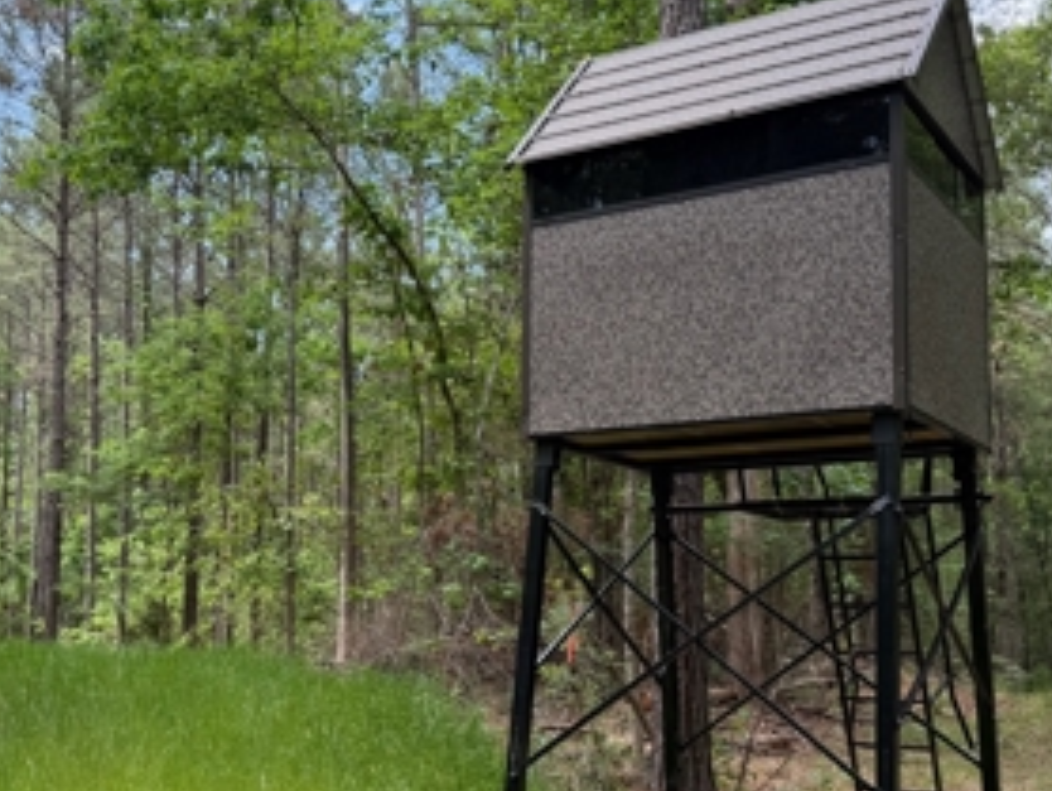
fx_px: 1399
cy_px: 477
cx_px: 441
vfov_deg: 31.5
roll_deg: -0.3
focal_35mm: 46
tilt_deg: +6.5
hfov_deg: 41.1
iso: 100
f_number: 1.78
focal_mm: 6.76
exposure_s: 1/689
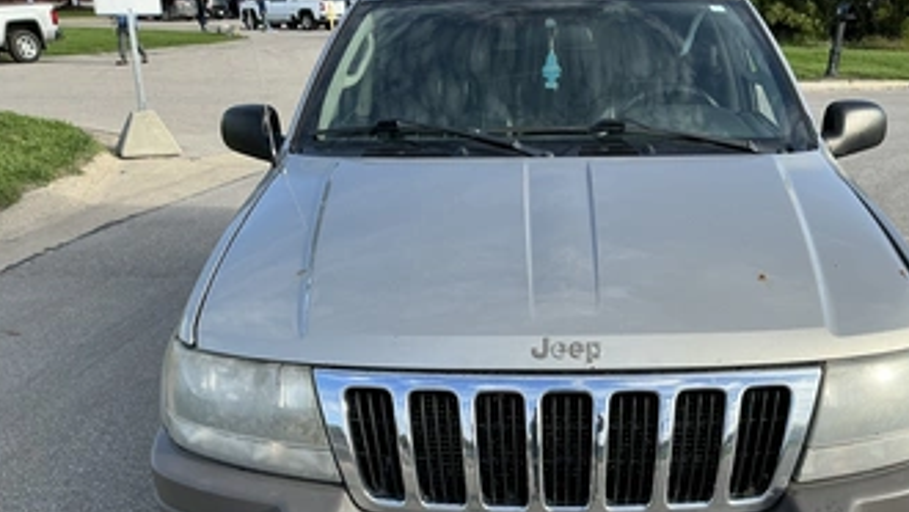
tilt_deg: -22.8
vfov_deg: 31.5
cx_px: 532
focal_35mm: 37
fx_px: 892
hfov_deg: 53.7
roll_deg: +0.3
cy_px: 385
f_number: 1.8
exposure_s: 1/666
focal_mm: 3
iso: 25
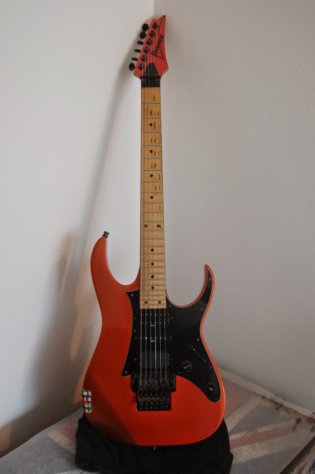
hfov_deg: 28.9
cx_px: 158
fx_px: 611
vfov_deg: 42.4
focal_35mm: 46
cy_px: 237
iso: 800
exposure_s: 1/50
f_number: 4.5
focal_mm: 31
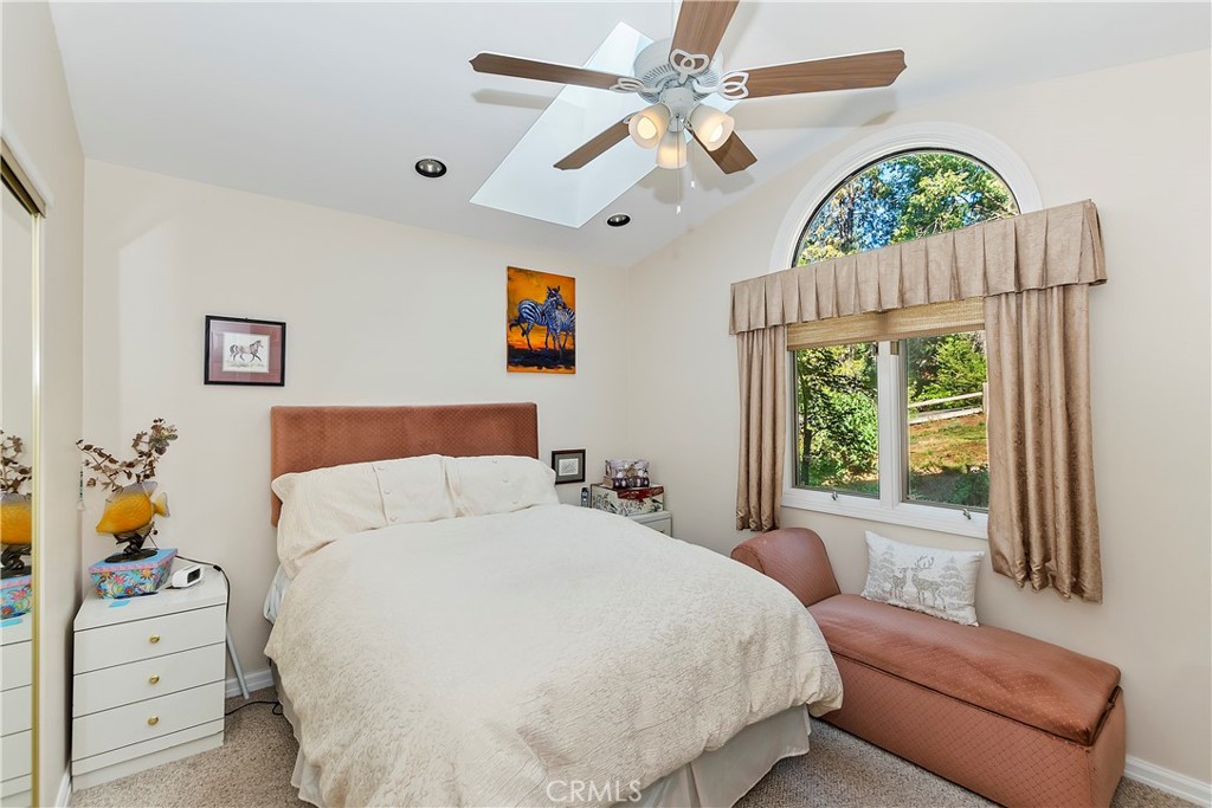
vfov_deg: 77.3
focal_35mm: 15
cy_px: 404
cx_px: 606
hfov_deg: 100.4
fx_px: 505
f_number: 8
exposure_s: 1/30
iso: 400
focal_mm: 10
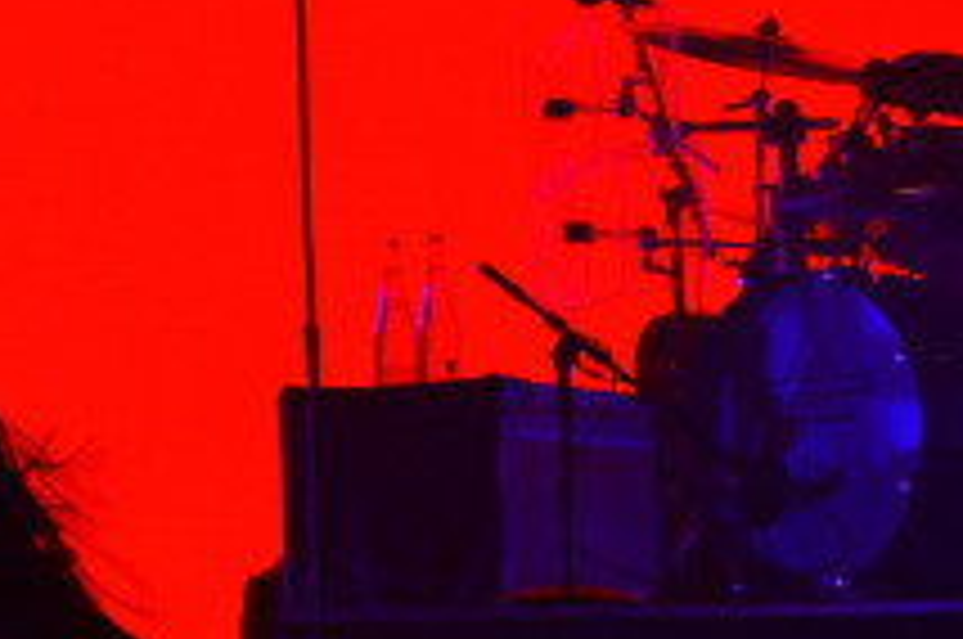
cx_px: -693
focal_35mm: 185
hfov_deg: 10.5
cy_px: -140
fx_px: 4941
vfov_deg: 7.3
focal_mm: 22
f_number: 6.3
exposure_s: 1/160
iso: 100
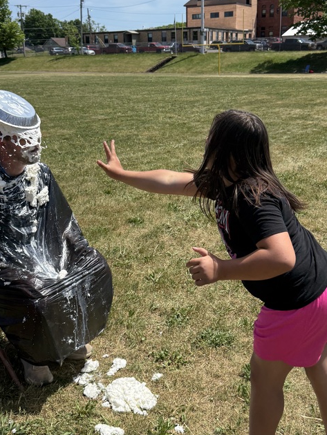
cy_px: 209
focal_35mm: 39
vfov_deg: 47.8
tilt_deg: -16.9
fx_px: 491
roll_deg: +0.0
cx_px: 184
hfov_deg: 36.8
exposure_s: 1/5319
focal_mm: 6.76
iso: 100
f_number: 1.78
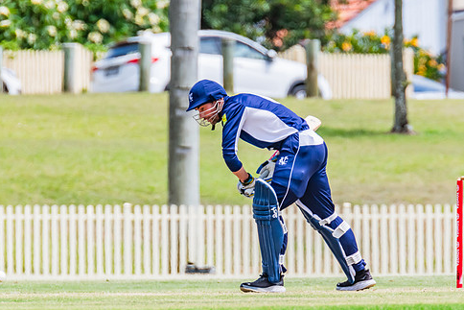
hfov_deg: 2.3
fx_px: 11667
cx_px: 286
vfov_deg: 1.5
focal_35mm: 905
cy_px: 148
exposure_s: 1/2000
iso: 800
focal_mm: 600
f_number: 9
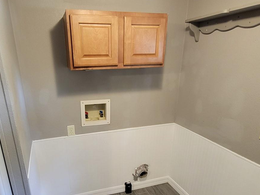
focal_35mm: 24
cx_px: 112
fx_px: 180
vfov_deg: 55.4
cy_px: 133
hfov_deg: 71.3
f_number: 2.2
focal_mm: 2.2
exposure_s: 1/40
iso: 320
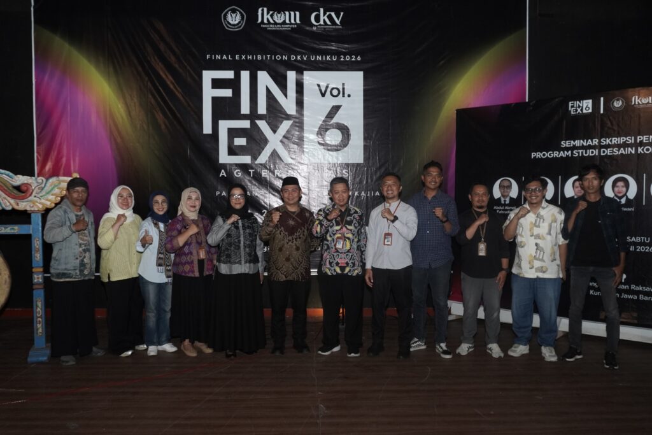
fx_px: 543
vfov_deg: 43.6
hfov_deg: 61.9
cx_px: 326
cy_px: 218
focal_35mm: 30
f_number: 5.6
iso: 1000
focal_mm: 20
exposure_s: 1/100
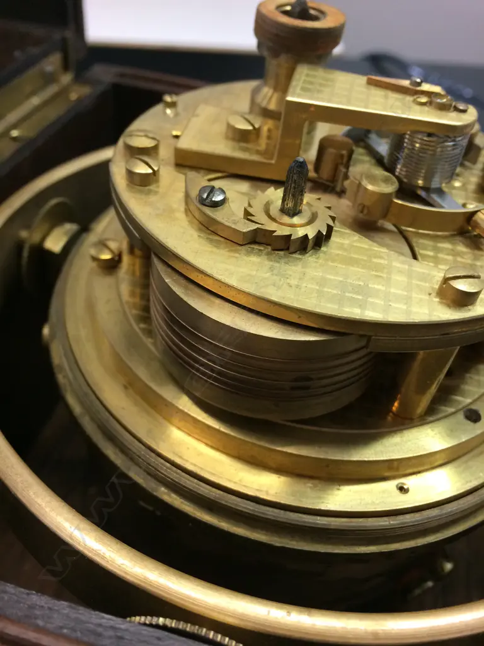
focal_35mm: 29
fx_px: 541
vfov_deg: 61.7
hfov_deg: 48.2
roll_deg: -5.9
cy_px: 323
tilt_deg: -42.4
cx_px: 242
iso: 80
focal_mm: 4.15
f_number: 2.2
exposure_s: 1/33
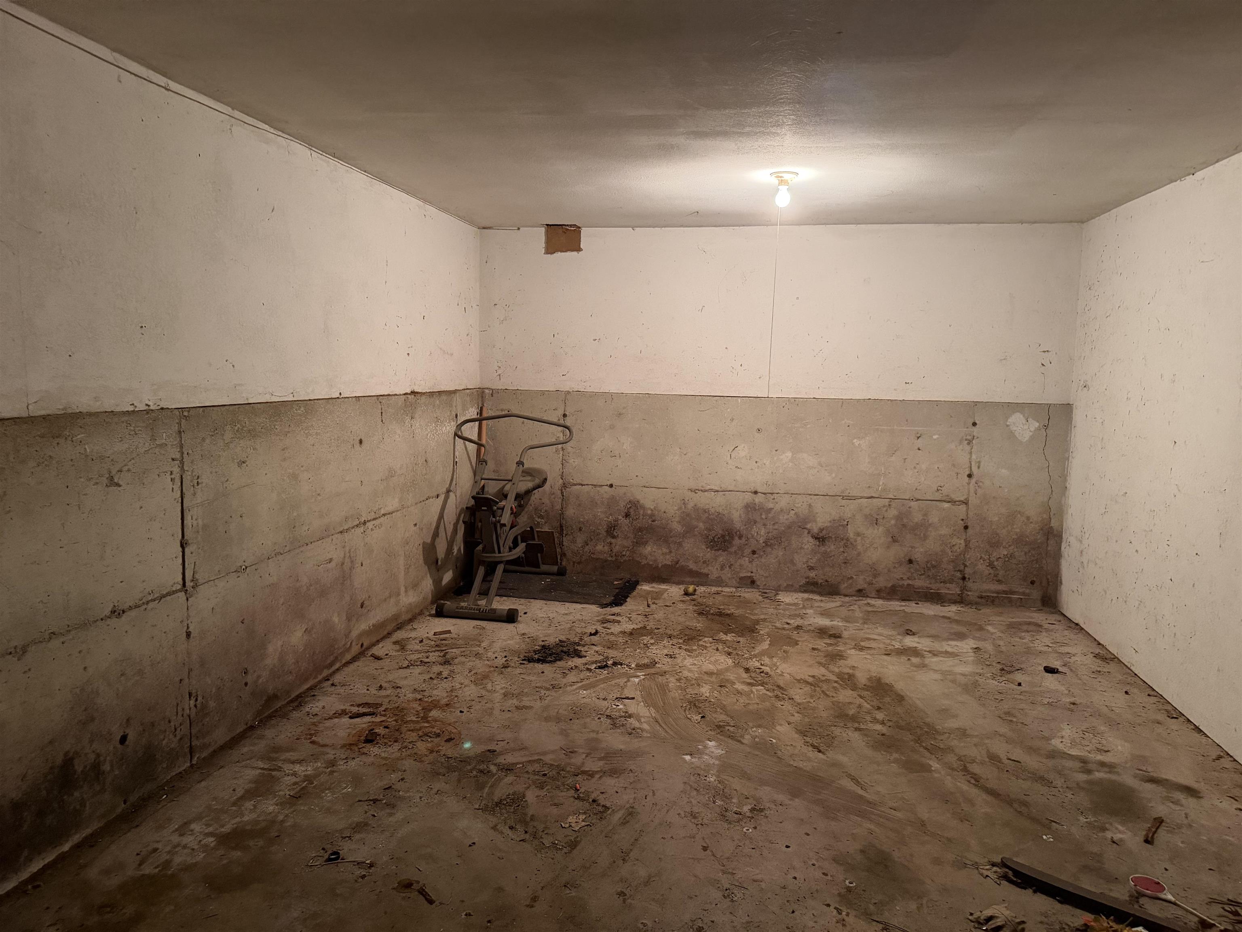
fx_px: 861
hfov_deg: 71.6
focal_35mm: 24
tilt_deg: -8.6
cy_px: 466
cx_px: 621
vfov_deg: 56.8
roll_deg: -1.4
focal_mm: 6.76
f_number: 1.78
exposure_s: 1/40
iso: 800
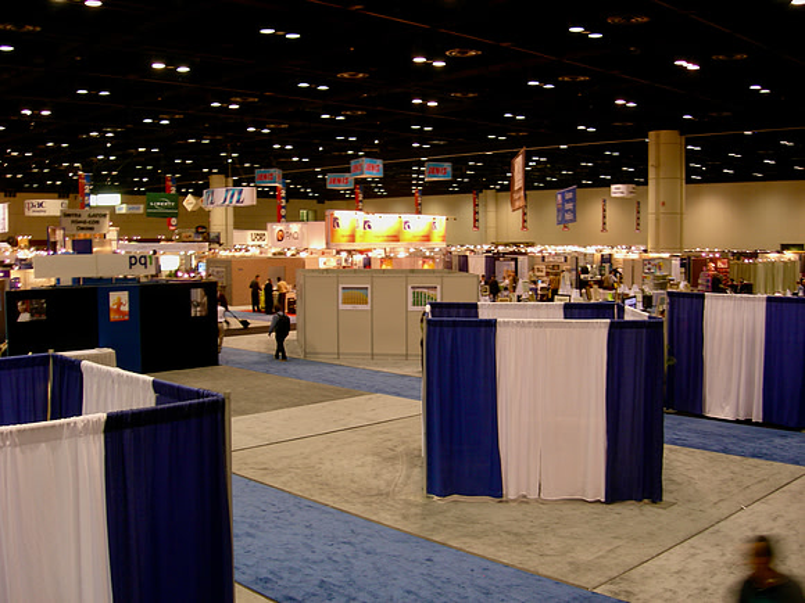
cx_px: 402
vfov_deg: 37.7
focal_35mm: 38
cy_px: 302
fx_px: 884
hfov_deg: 49.0
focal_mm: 7.8
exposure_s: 1/6.6
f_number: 2.8
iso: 50
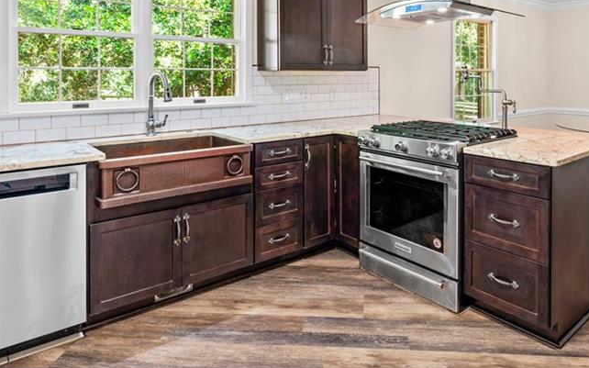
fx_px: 417
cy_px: 75
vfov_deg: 45.3
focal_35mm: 26
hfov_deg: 70.1
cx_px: 337
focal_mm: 16
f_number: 8
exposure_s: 1/1.25
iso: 100
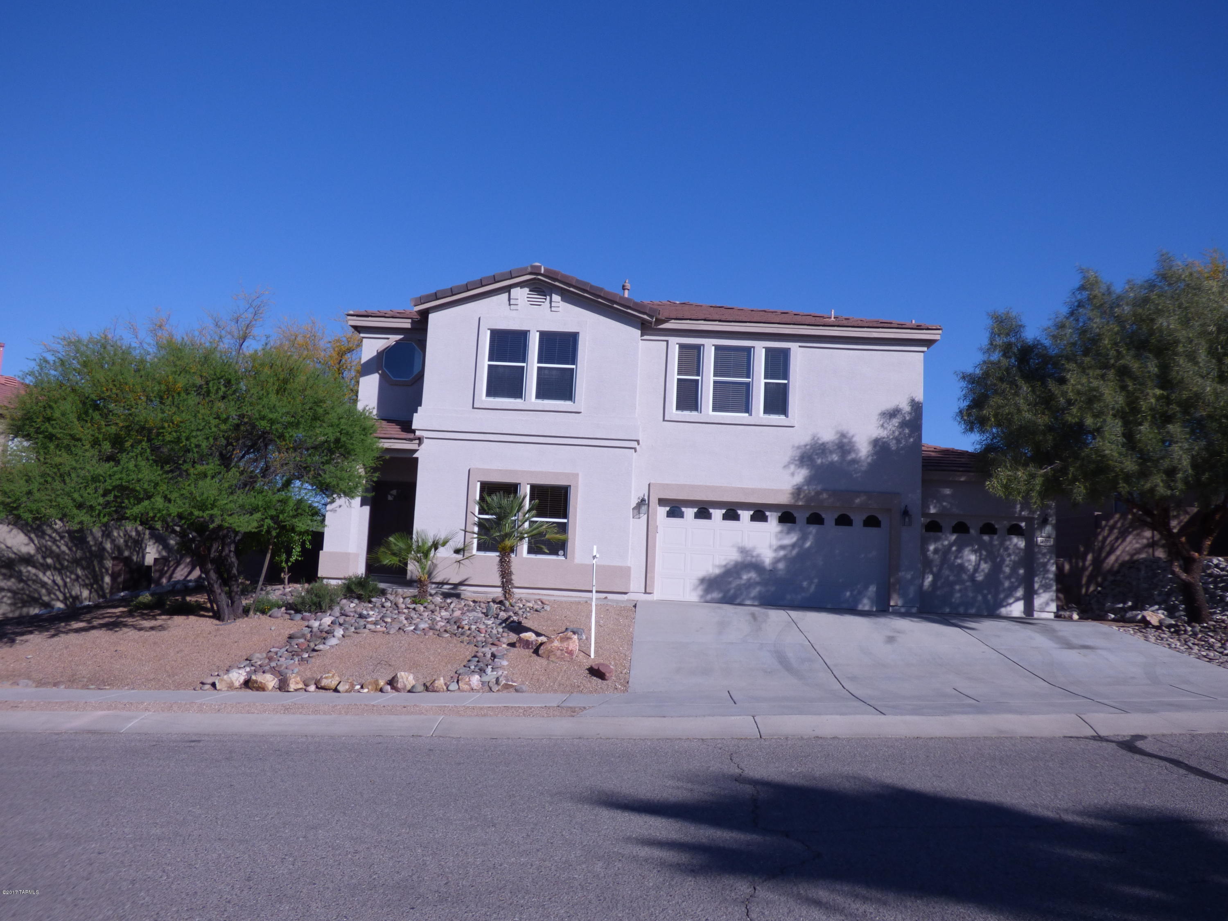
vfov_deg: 49.7
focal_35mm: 28
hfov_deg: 63.4
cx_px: 614
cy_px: 460
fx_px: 993
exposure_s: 1/1600
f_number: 3.5
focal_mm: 5.04
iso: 100
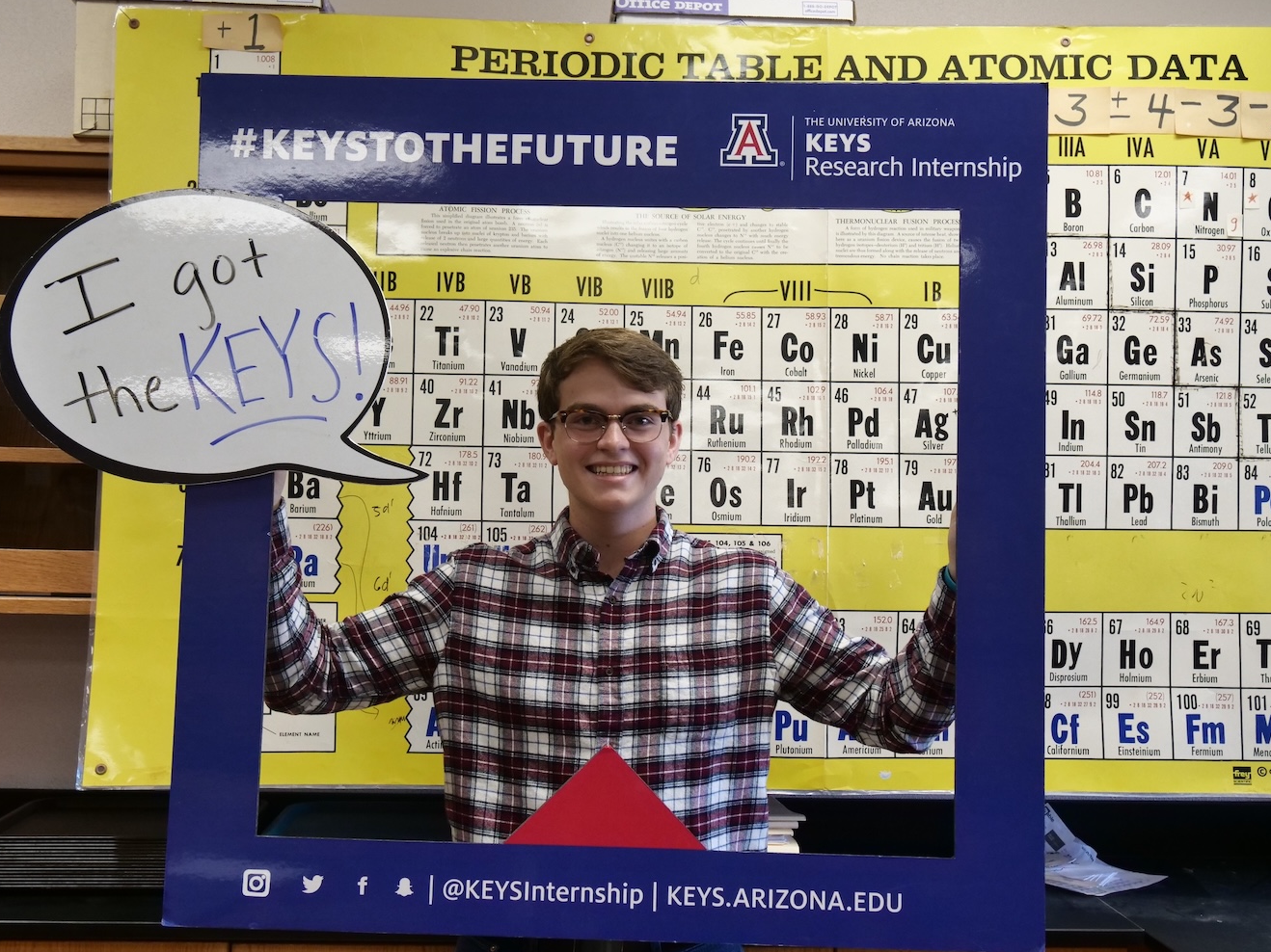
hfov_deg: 54.0
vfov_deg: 41.8
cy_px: 487
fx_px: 1248
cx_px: 630
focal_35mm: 34
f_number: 5
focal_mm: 16
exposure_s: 1/60
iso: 1250
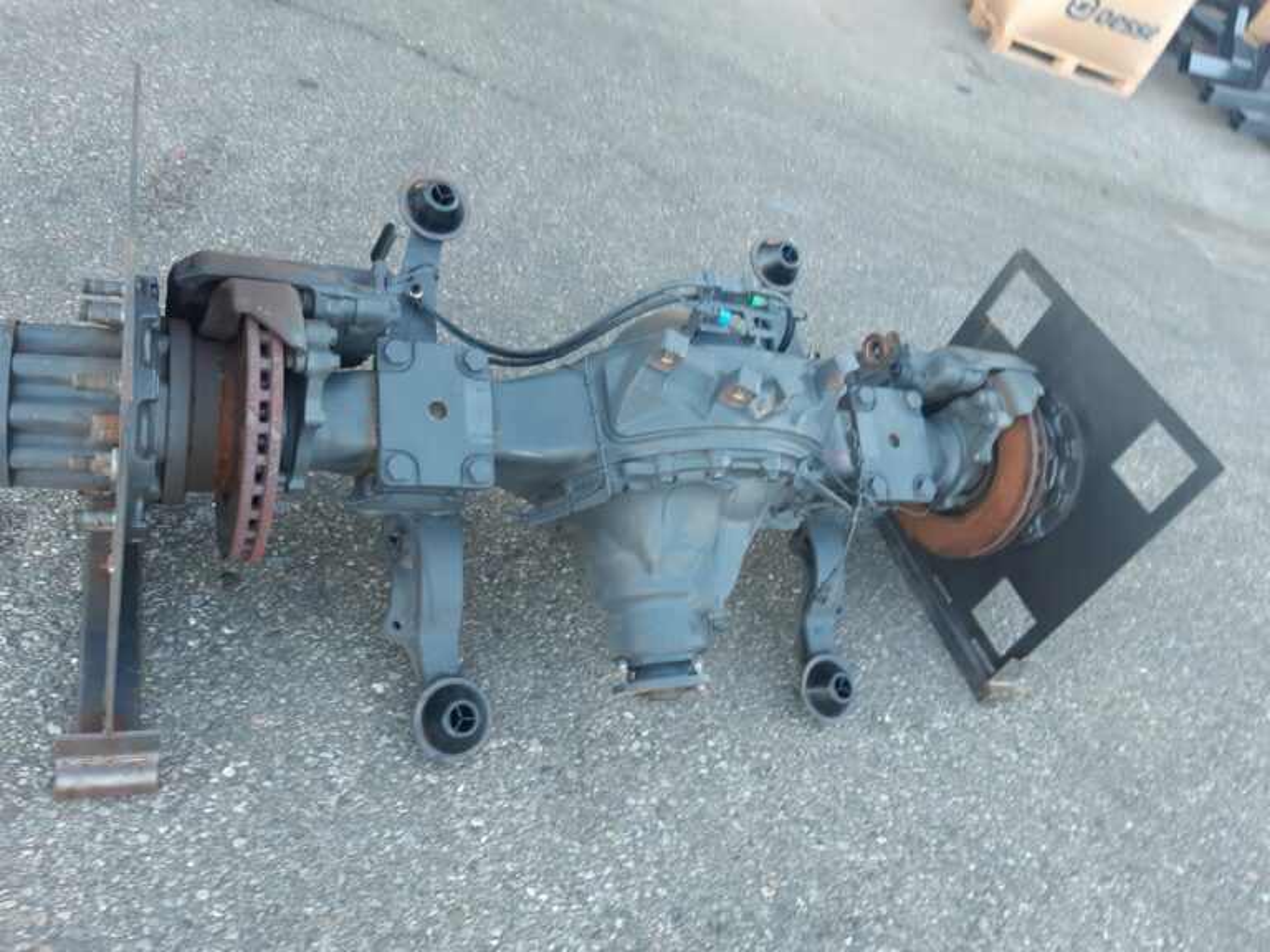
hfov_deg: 67.3
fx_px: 954
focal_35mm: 26
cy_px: 476
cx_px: 635
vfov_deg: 53.1
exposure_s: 1/50
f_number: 1.7
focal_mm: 3.92
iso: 64
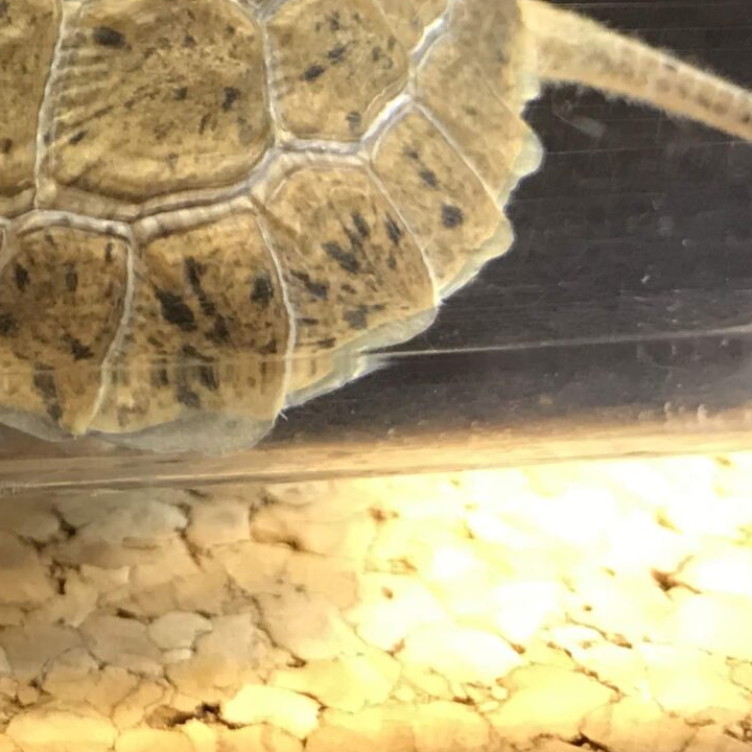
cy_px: -147
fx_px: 2163
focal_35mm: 88
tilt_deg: -17.3
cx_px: -146
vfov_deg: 18.7
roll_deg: +0.9
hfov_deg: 18.7
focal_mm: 3.99
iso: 40
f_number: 1.8
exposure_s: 1/33
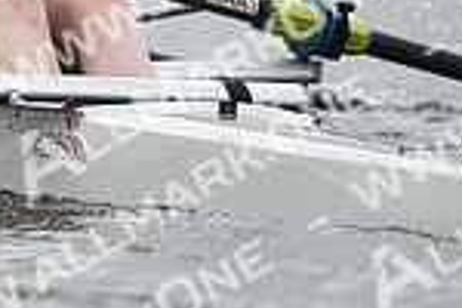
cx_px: -277
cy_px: -131
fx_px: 14860
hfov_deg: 1.8
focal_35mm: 1158
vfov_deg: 1.2
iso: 200
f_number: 4
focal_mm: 300
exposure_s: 1/1600
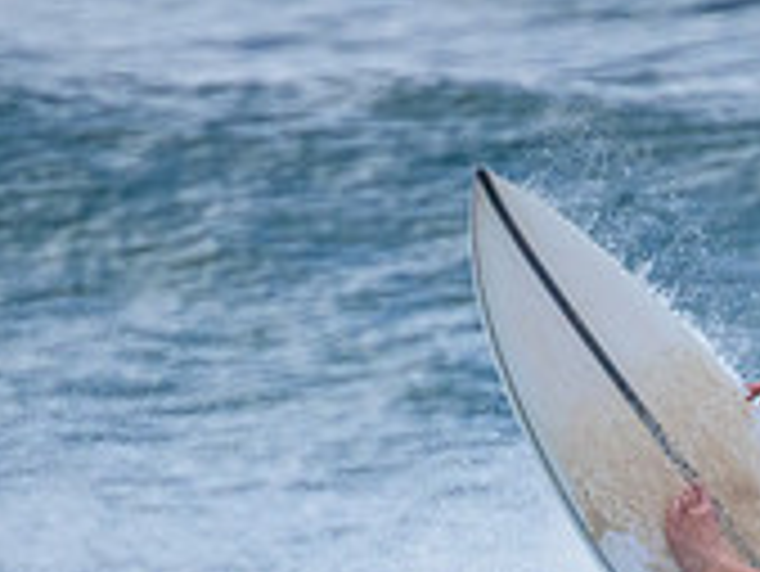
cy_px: 826
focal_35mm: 2639
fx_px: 57981
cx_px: 603
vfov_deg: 0.6
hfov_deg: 0.8
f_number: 11
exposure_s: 1/1250
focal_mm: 800
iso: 3600
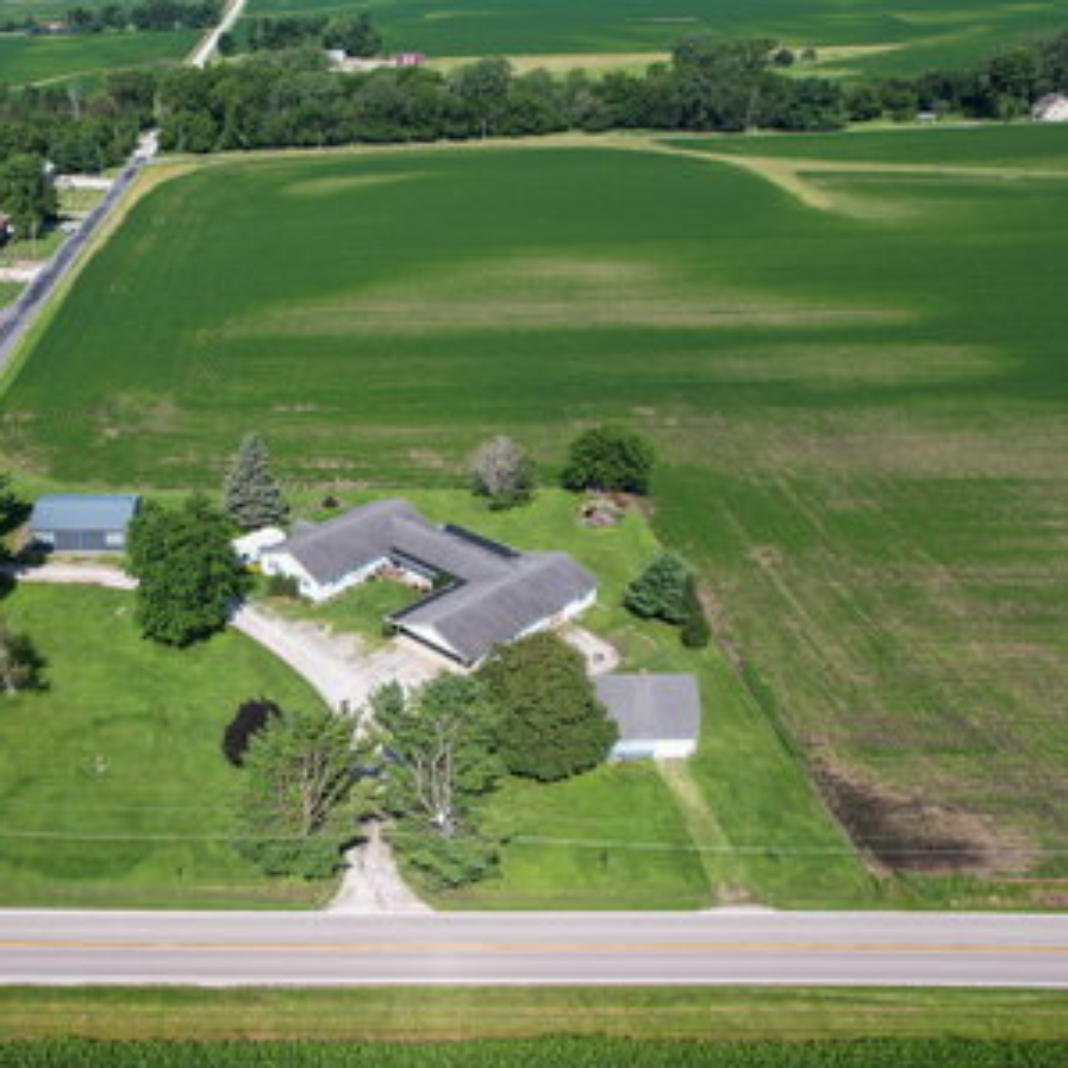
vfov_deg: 51.1
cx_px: 196
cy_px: 563
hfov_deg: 47.9
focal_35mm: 32
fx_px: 1117
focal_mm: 8.38
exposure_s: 1/1500
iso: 100
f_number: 2.8
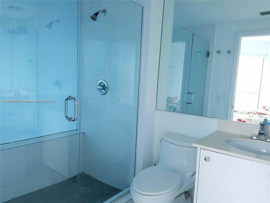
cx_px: 135
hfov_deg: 67.3
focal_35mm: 26
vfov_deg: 53.1
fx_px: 203
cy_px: 102
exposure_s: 1/60
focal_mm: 4.2
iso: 64
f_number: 1.7
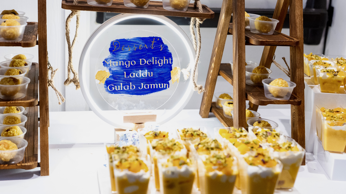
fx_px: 495
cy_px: 81
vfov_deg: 22.2
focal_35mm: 54
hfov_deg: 38.4
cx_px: 145
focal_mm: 34
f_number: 2.8
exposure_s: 1/250
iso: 4000
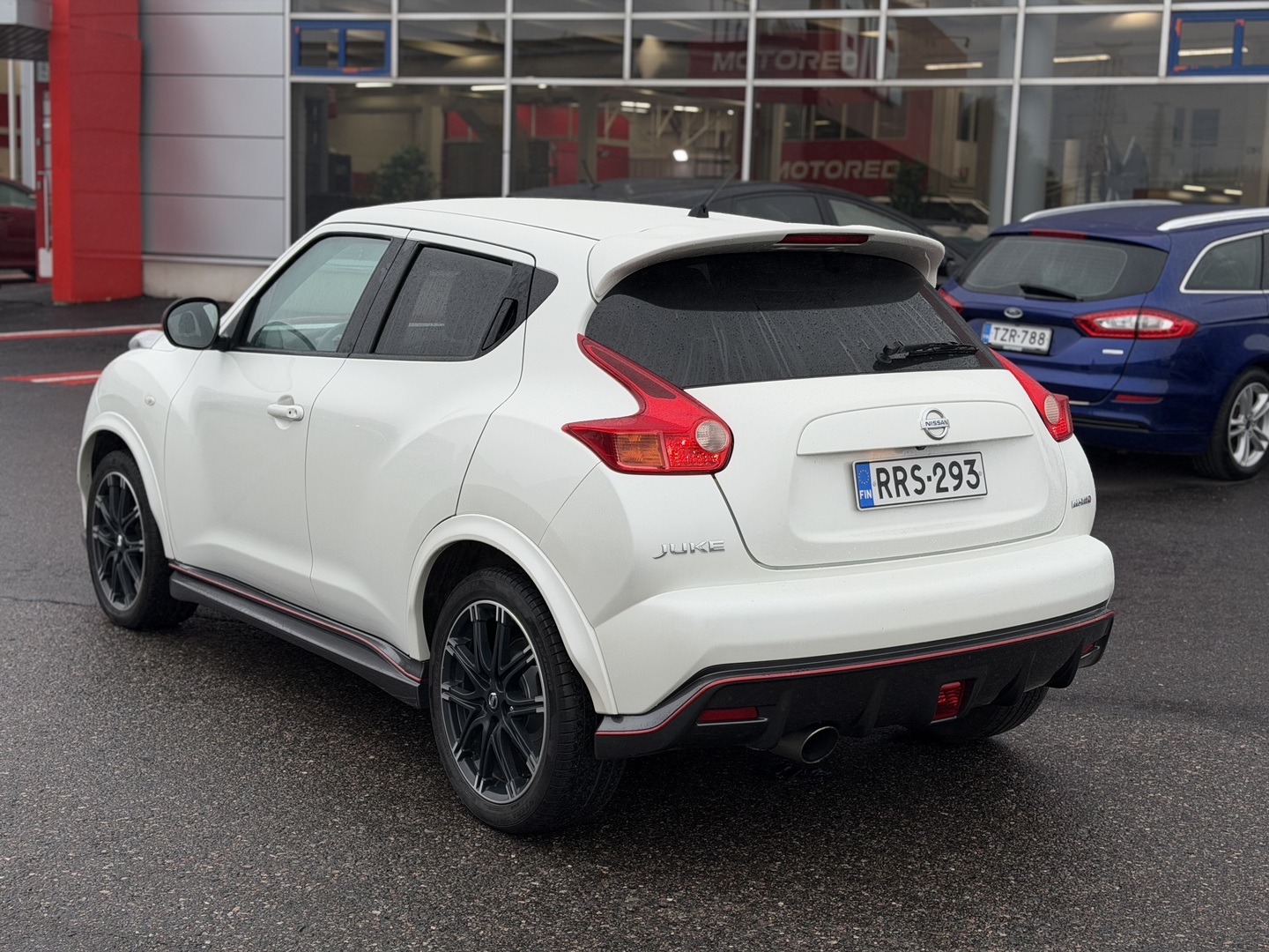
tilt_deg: -6.9
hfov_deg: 39.7
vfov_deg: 30.3
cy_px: 476
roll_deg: -2.1
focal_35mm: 48
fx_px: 1760
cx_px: 634
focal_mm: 6.76
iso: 64
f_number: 1.78
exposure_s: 1/553
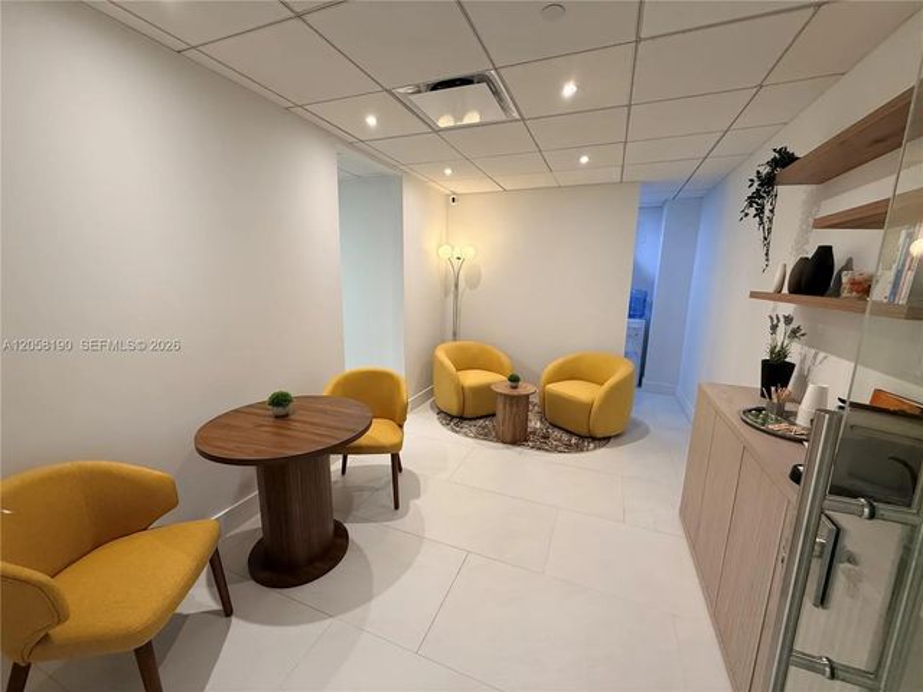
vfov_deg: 85.7
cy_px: 346
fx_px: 373
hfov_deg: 102.1
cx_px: 462
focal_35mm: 14
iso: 160
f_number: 2.2
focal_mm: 2.22
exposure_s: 1/120
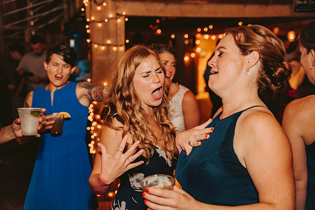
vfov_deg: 28.1
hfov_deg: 41.1
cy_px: 105
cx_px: 158
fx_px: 420
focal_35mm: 48
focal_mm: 48
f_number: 2.8
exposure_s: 1/125
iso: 1250
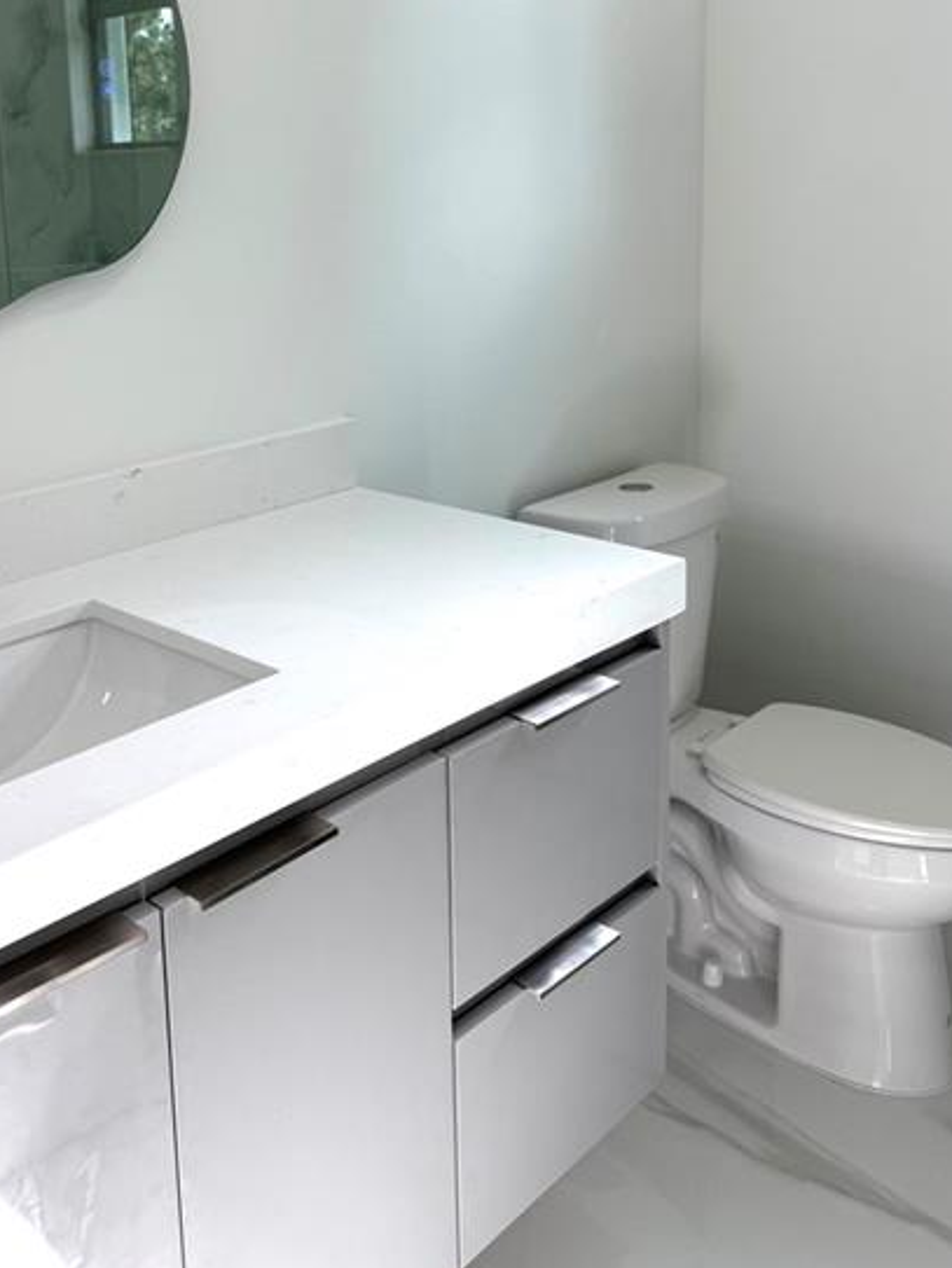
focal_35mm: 34
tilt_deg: -9.2
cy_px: 393
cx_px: 311
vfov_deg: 52.6
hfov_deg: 41.2
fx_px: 1246
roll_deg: +2.8
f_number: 1.78
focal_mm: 6.76
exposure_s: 1/275
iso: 64
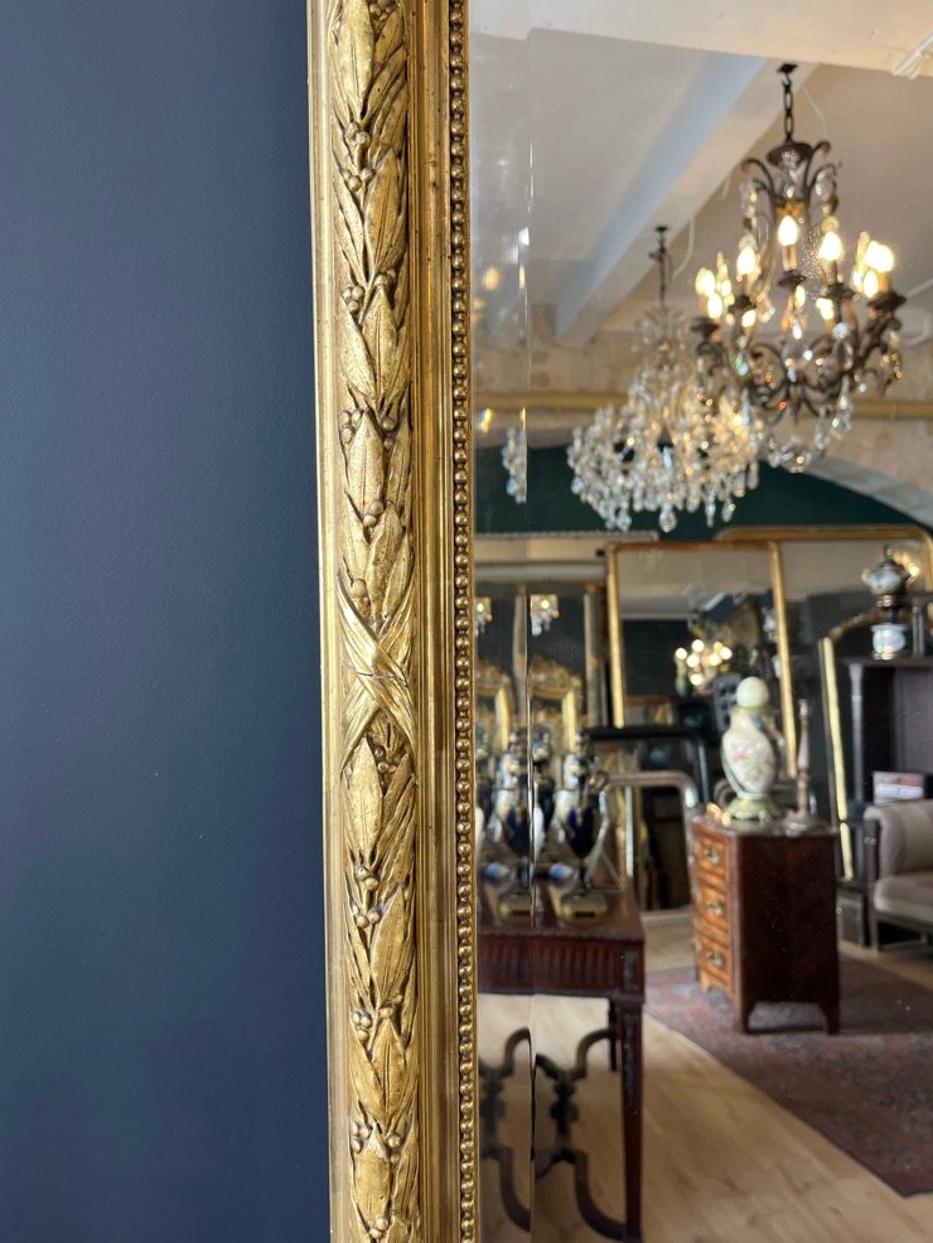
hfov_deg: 51.4
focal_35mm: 27
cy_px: 643
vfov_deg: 65.3
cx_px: 472
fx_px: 970
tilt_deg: -8.7
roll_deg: +0.5
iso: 80
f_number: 1.6
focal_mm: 5.1
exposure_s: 1/121
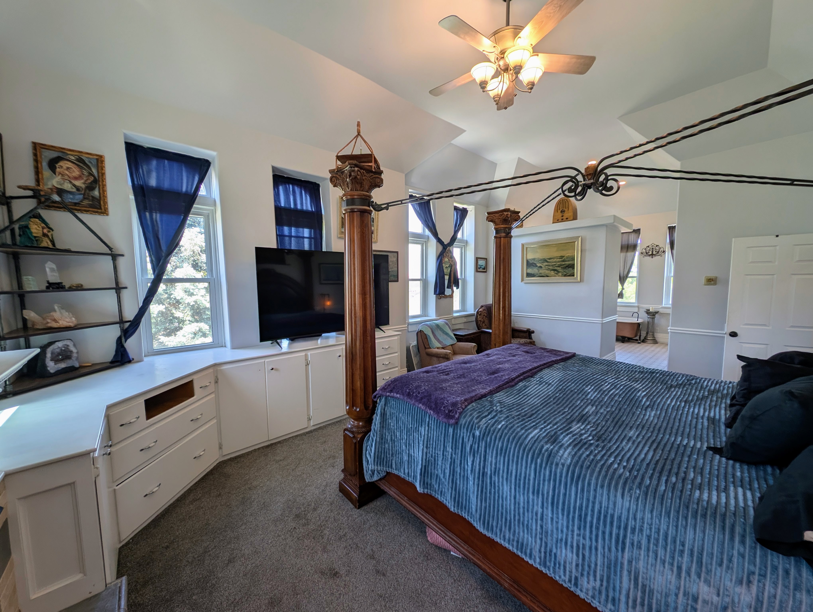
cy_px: 306
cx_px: 406
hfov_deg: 110.5
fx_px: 282
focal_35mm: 12
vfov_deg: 94.6
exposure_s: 1/120
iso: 85
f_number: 1.95
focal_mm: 2.23
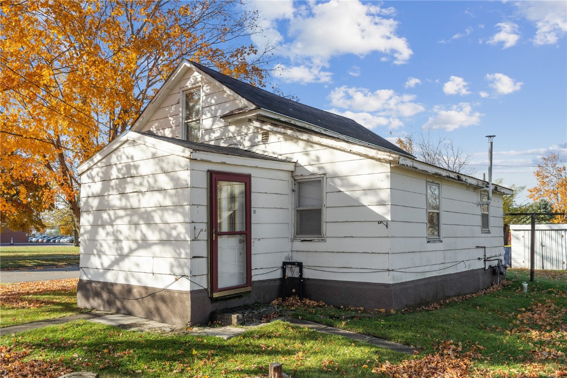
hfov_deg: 61.9
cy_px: 189
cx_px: 284
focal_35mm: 30
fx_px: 472
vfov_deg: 43.6
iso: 400
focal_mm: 30
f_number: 9
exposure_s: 1/640
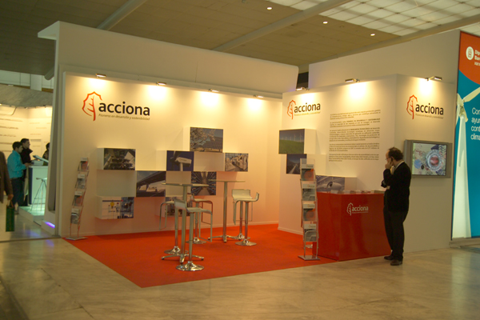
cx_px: 240
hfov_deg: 54.4
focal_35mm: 35
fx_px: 467
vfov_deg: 37.9
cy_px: 160
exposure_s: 1/20
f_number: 5.6
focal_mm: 35
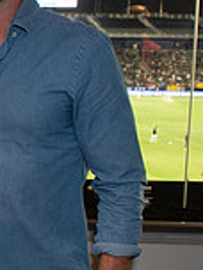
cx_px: -194
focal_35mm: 88
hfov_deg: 14.2
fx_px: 688
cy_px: 118
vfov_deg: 22.2
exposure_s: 1/60
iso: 640
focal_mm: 24
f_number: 6.3
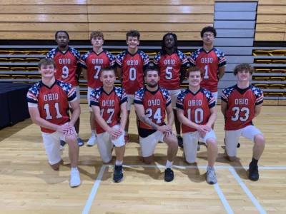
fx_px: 215
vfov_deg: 53.1
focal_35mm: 26
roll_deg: -1.1
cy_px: 107
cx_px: 143
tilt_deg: -11.4
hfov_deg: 67.3
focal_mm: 4.25
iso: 125
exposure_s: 1/60
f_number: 1.8
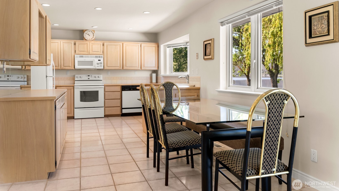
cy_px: 76
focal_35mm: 29
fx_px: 263
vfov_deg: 39.7
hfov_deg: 65.7
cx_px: 168
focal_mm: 27.2
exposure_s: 1/200
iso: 400
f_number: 2.8
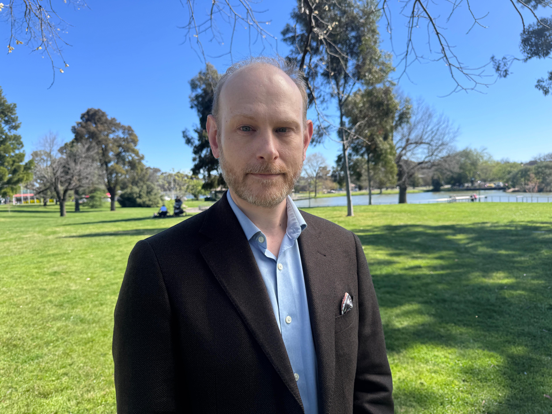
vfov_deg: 56.8
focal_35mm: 24
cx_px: 276
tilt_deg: -3.9
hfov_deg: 71.6
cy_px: 207
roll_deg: +2.6
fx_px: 383
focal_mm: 6.76
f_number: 1.78
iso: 80
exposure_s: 1/1923
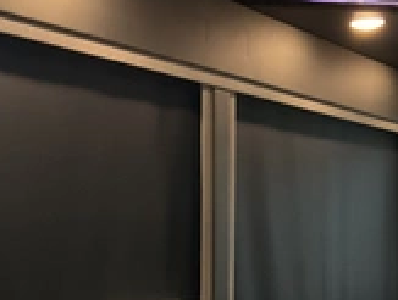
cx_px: 264
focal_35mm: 71
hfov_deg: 27.2
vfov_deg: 20.5
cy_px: 256
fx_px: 818
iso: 125
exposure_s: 1/60
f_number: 1.8
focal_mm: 3
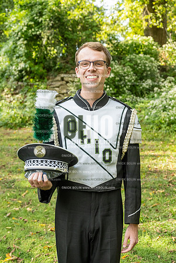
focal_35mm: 52
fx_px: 381
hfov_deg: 26.0
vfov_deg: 38.2
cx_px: 88
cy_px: 132
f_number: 5.6
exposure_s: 1/640
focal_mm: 52
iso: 1000
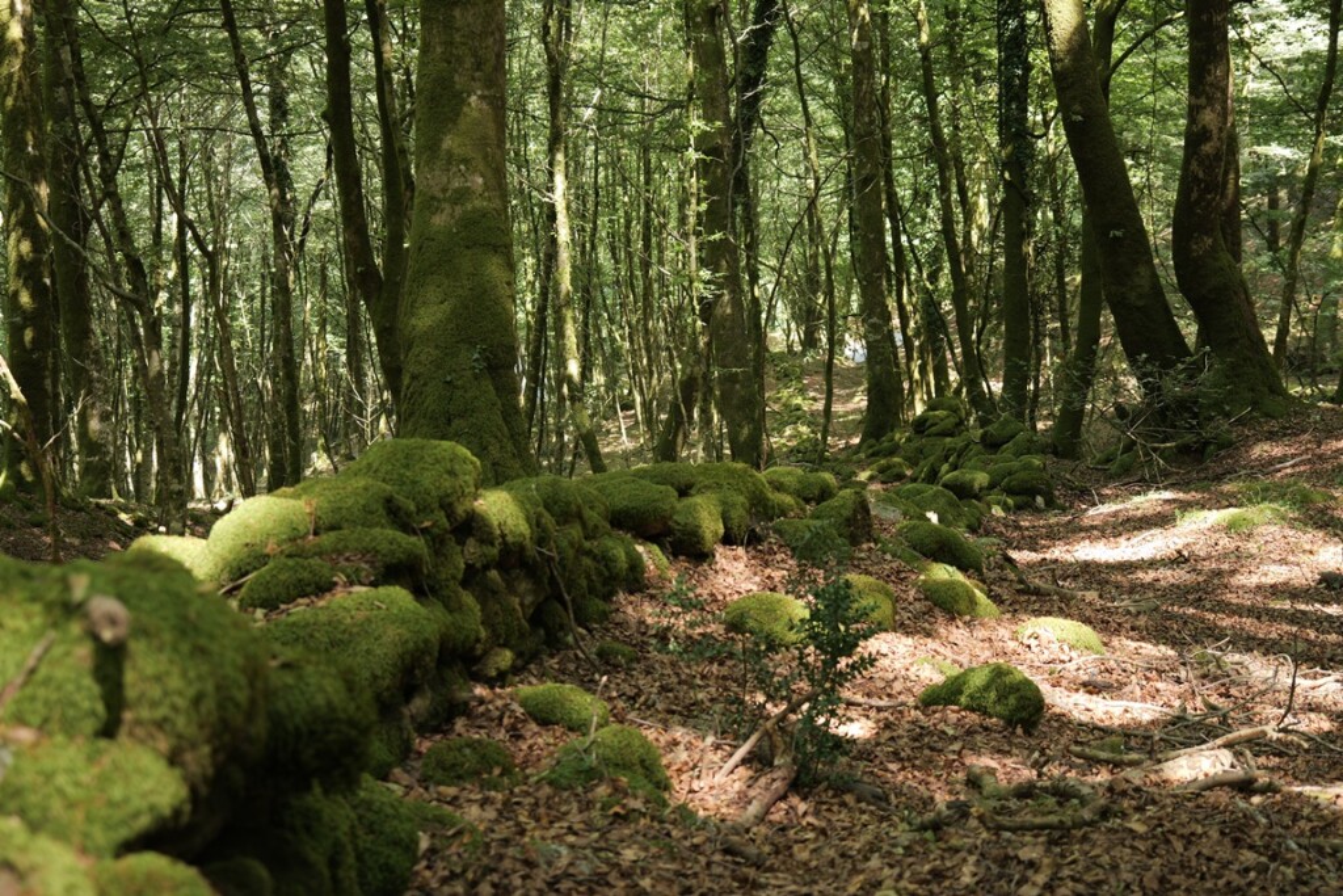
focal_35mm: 51
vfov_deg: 26.5
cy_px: 448
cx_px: 672
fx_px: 1903
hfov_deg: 38.9
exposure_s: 1/60
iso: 800
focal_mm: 51
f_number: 5.3
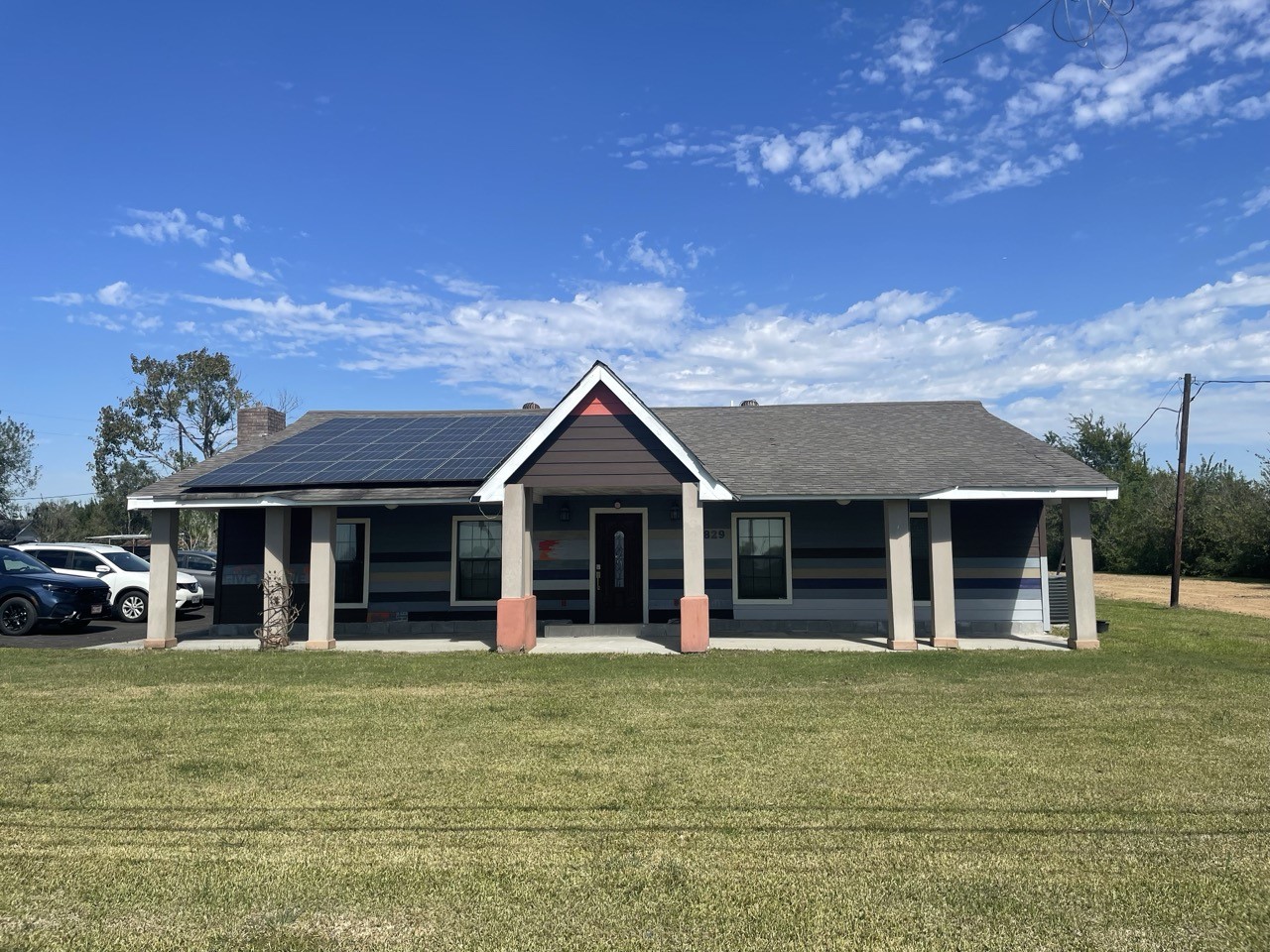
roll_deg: +1.0
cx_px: 635
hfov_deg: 67.3
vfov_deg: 53.1
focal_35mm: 26
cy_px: 476
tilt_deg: +4.5
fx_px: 954
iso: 32
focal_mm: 4.2
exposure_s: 1/3731
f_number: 1.6
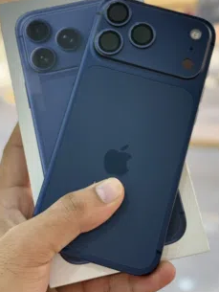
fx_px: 531
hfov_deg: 23.3
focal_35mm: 63
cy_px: 126
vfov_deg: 30.7
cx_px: 109
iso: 64
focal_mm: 6.76
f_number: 1.78
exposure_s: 1/388
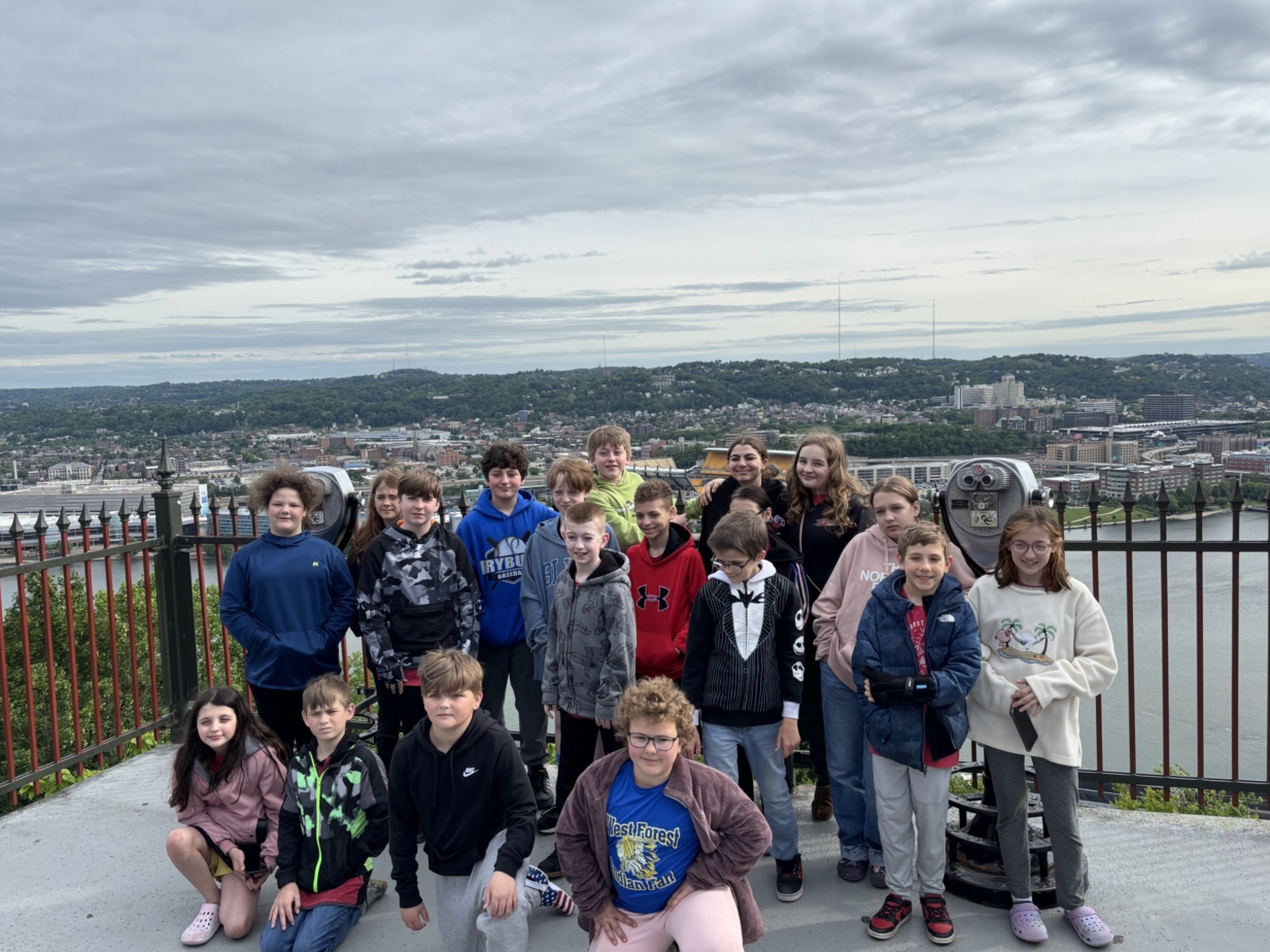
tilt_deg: -6.1
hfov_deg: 65.3
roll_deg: +1.5
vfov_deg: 51.3
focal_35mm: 27
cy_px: 474
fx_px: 990
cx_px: 639
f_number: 1.6
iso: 50
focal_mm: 5.96
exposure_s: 1/2151
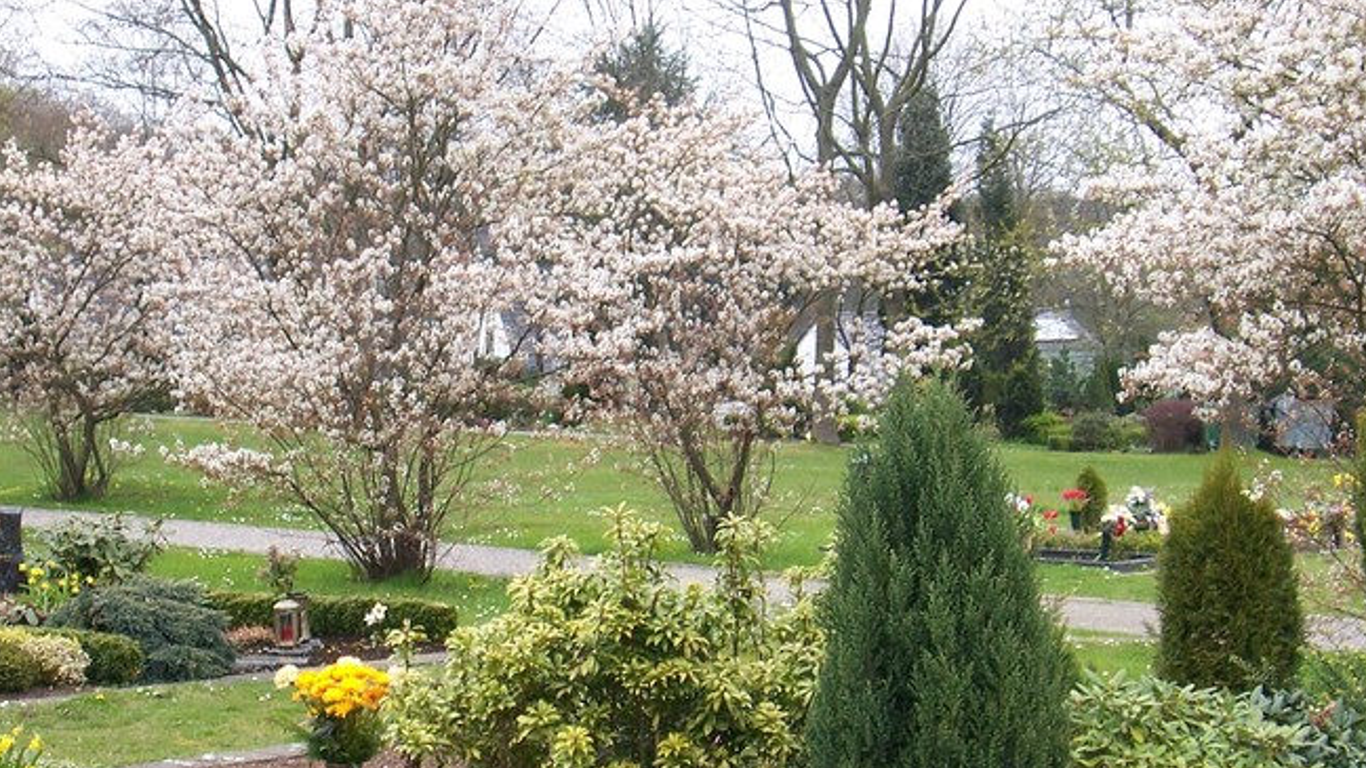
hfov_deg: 31.0
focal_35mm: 68
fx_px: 2463
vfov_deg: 17.7
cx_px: 611
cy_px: 419
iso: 64
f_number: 3.9
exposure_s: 1/100
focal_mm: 6.3
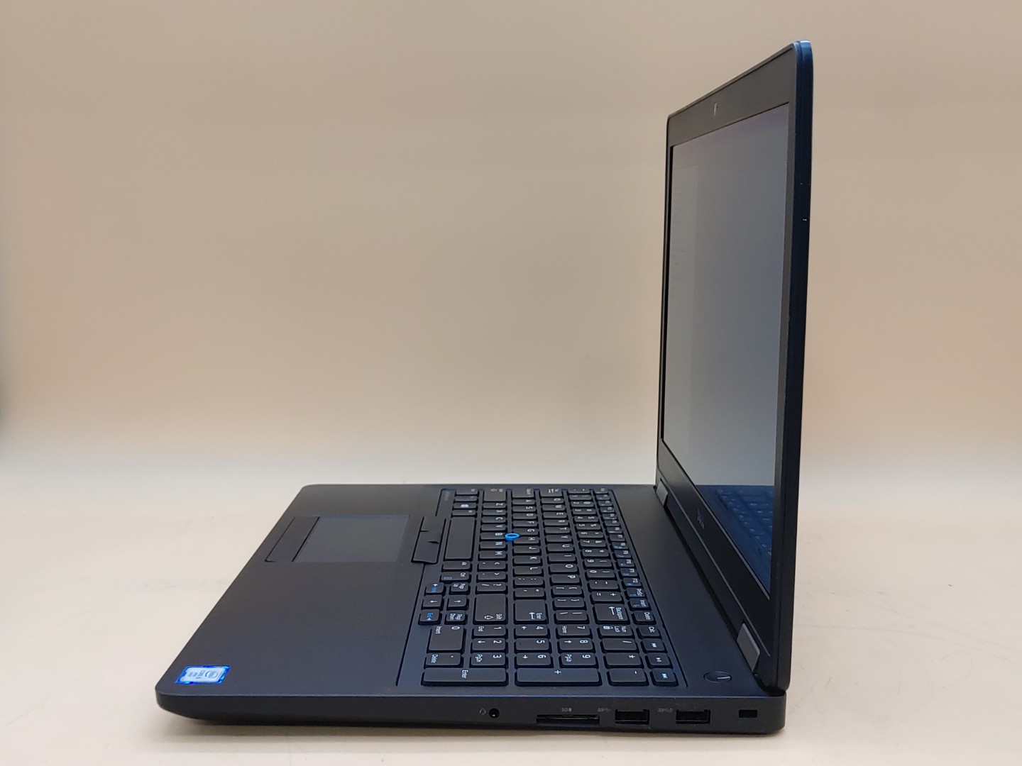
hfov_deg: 47.9
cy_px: 383
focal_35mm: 39
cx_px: 511
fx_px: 1151
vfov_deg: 36.8
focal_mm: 4.36
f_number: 1.8
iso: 50
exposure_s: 1/120
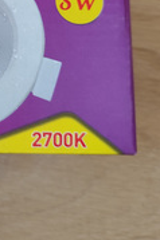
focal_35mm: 67
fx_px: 447
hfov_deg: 18.4
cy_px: 8
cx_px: -67
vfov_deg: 28.5
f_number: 1.65
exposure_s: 1/25
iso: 1250
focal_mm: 6.14
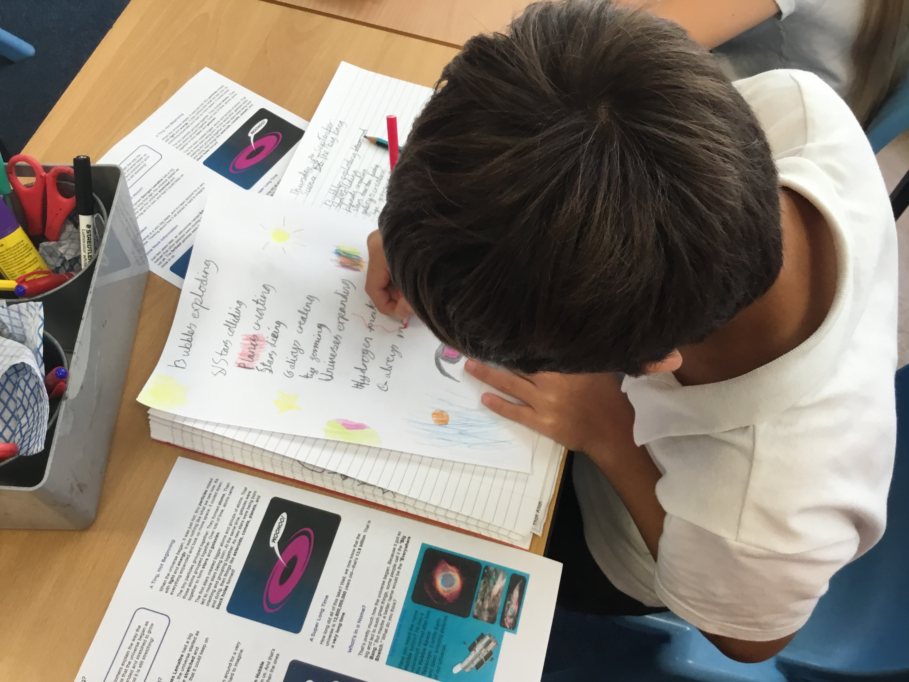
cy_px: 341
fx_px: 814
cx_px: 454
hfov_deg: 58.4
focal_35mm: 31
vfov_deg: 45.4
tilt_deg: -61.3
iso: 32
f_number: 2.4
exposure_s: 1/33
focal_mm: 3.3
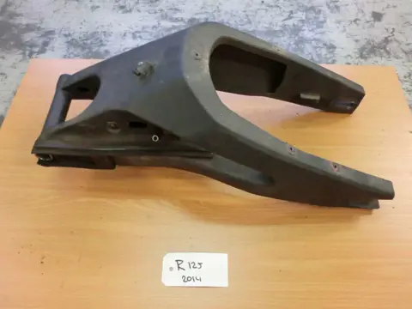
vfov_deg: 51.4
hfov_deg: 65.3
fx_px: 321
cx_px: 206
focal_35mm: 27
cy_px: 154
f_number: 3.2
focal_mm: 4.9
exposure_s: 1/60
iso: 640
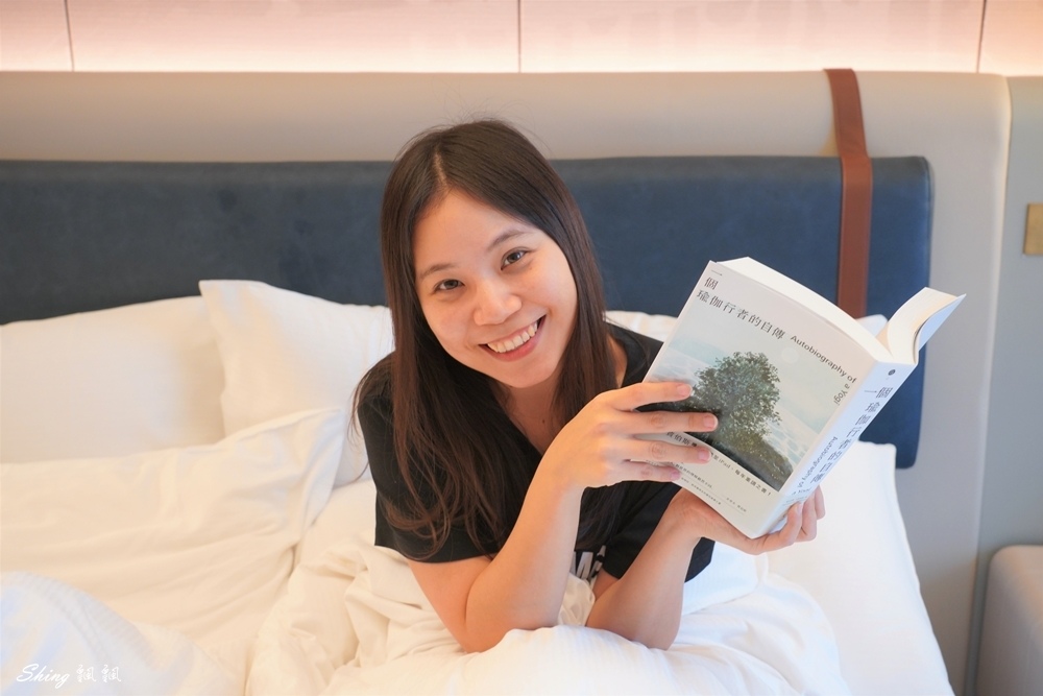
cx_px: 522
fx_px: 1275
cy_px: 348
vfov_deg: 30.5
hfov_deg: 44.5
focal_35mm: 44
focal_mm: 44
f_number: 5.6
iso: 1600
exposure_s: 1/25
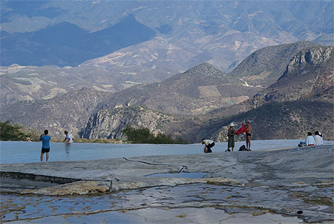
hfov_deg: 19.4
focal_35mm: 105
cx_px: 167
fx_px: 975
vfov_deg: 13.1
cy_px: 112
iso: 100
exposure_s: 1/200
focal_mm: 70
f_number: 11
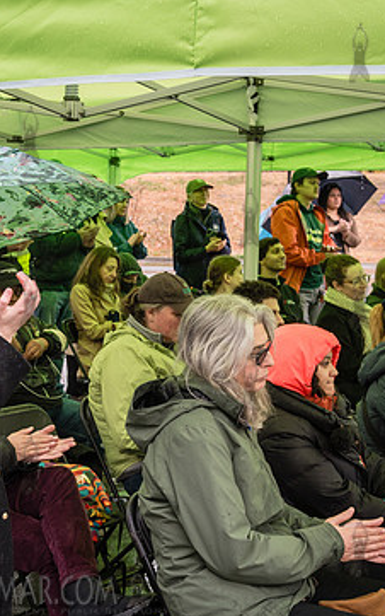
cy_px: 289
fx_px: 1123
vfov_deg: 30.6
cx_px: -7
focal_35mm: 67
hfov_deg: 18.9
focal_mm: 38
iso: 640
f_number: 5.6
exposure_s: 1/250
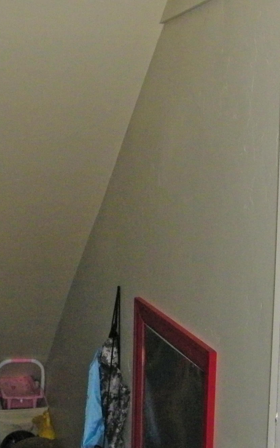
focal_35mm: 67
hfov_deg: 19.4
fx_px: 818
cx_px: 113
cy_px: 269
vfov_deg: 30.5
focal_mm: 5
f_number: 3.5
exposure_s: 1/125
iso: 200
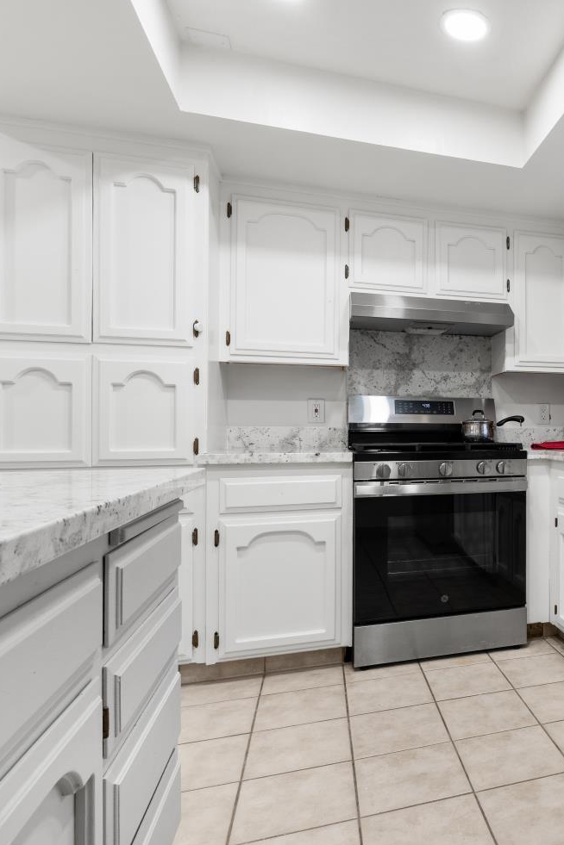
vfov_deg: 69.4
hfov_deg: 42.3
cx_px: 573
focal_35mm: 26
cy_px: 424
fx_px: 611
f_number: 7.1
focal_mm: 17
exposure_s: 1/6
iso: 125
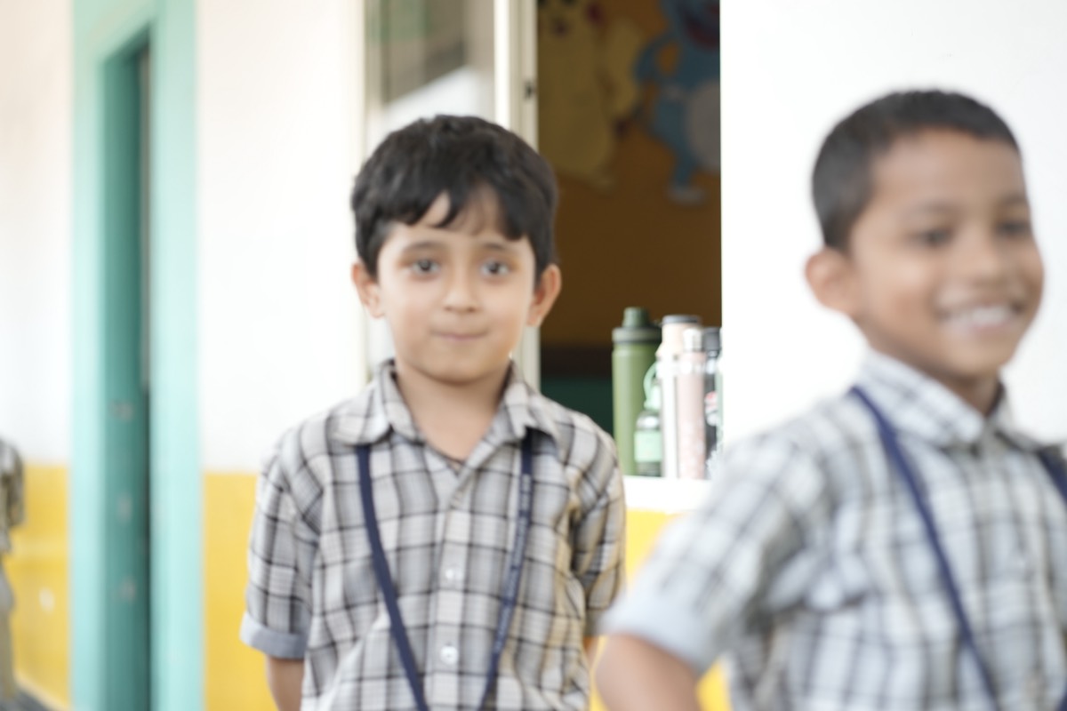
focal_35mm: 85
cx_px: 534
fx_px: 2519
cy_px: 356
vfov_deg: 16.1
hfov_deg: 23.9
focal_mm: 85
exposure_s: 1/125
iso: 200
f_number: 2.8
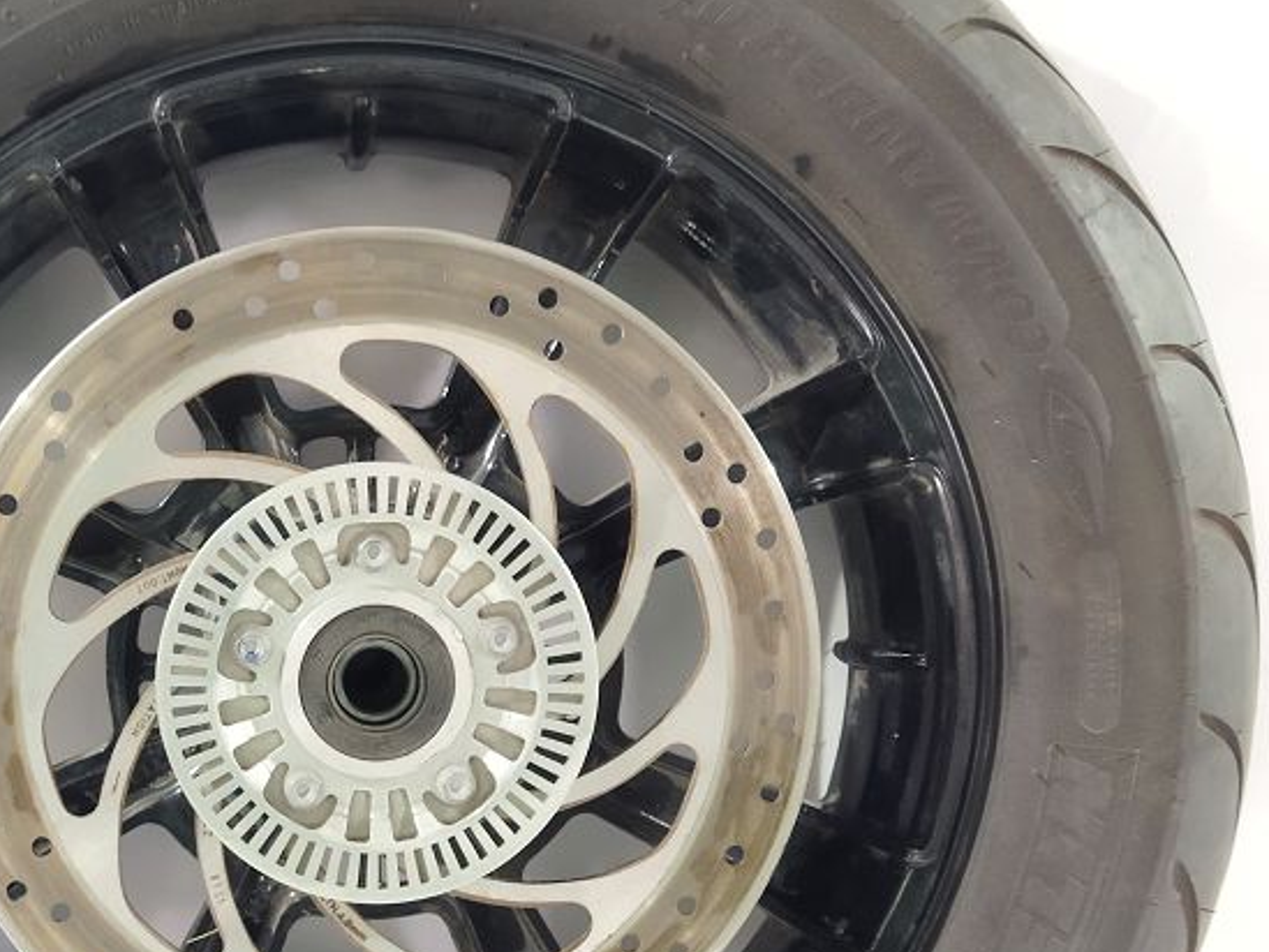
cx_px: 344
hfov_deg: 32.2
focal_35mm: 59
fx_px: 2163
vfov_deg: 24.6
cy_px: 693
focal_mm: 4.71
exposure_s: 1/25
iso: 253
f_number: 1.79
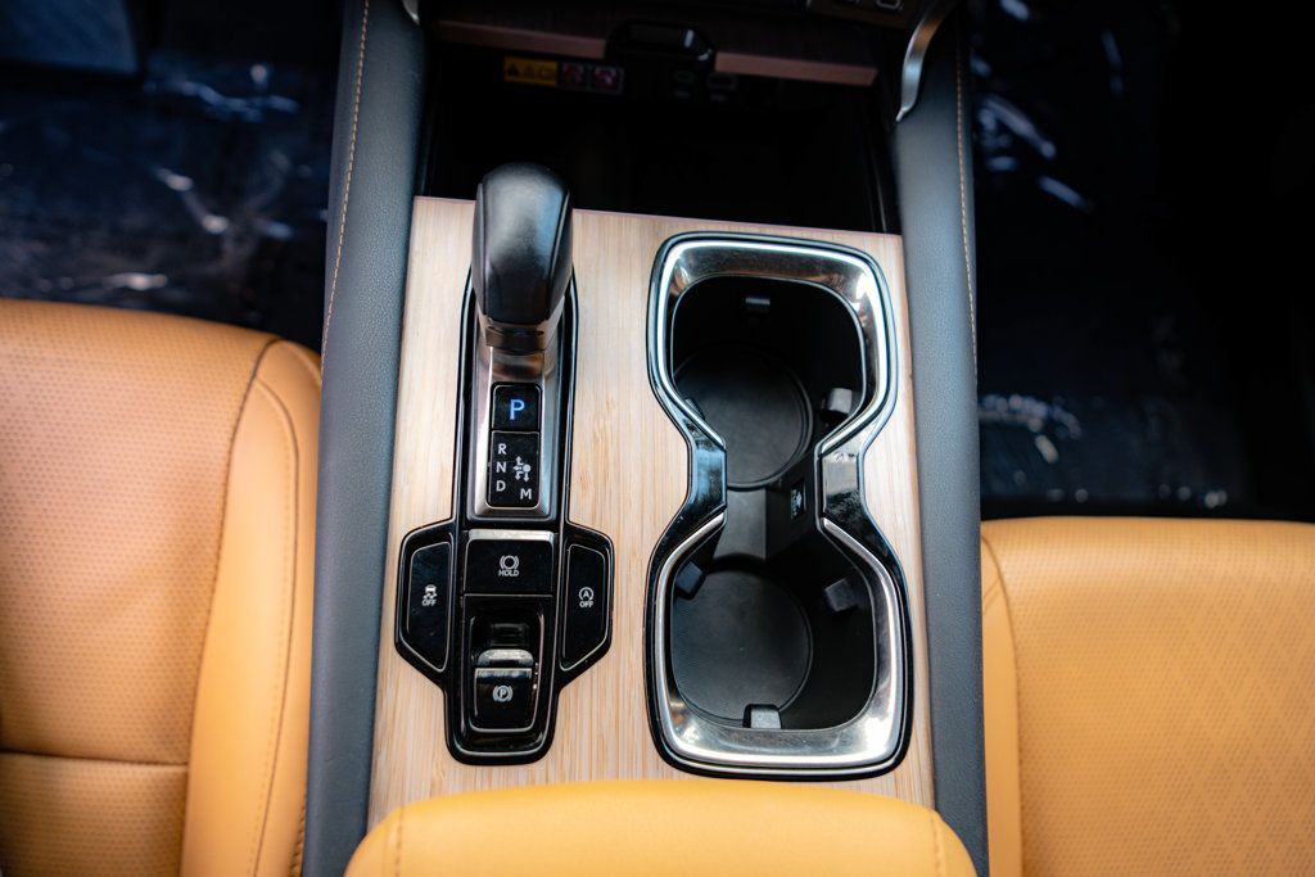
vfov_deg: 53.1
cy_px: 438
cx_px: 658
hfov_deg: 73.7
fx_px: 877
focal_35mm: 24
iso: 500
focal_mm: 24
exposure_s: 1/200
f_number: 2.8
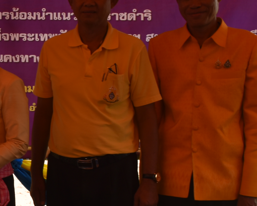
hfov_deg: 15.8
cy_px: 133
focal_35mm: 116
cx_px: -71
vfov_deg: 13.3
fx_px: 880
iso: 100
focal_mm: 23
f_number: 6.3
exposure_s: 1/160
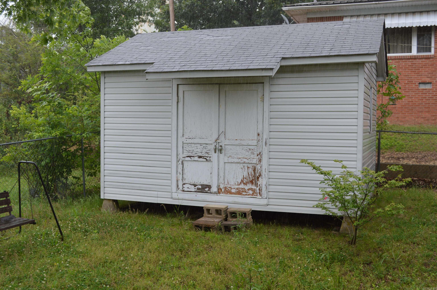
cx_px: 218
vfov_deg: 34.1
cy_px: 145
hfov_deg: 49.6
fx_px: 473
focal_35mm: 39
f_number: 5.6
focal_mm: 26
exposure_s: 1/125
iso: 250
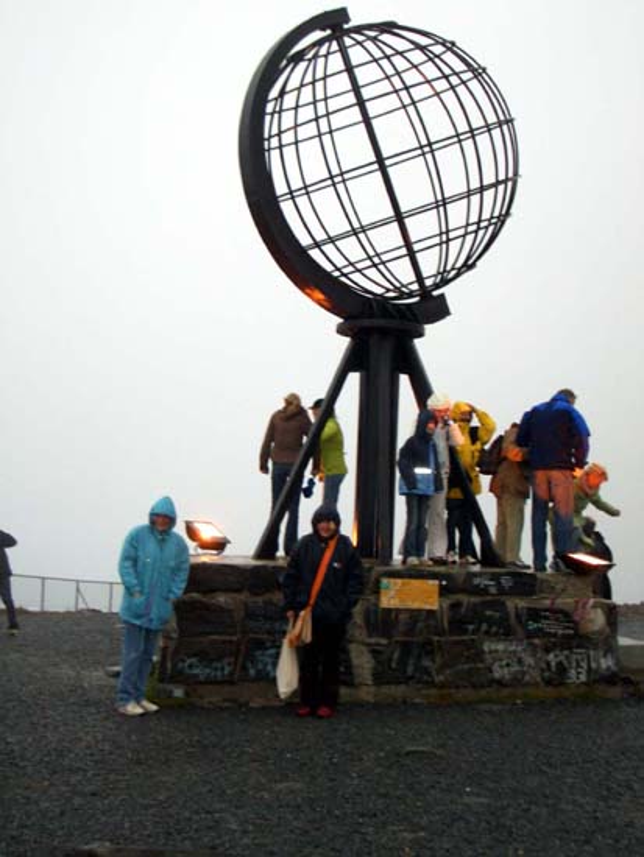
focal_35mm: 49
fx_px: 1215
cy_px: 428
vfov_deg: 38.9
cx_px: 322
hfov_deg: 29.7
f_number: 3.1
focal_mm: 8.2
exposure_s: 1/125
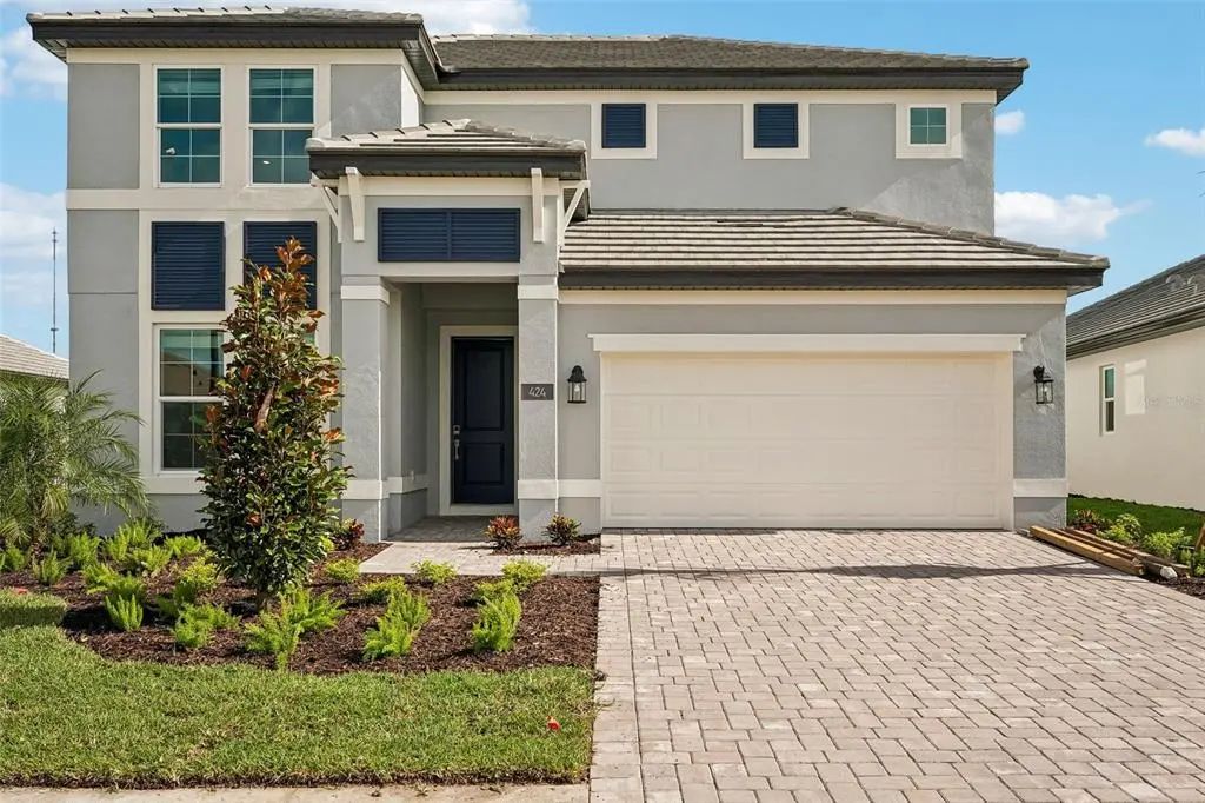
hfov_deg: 63.7
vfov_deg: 44.9
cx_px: 602
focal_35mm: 29
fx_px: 970
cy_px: 402
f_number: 8
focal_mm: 29
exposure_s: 1/1000
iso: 400
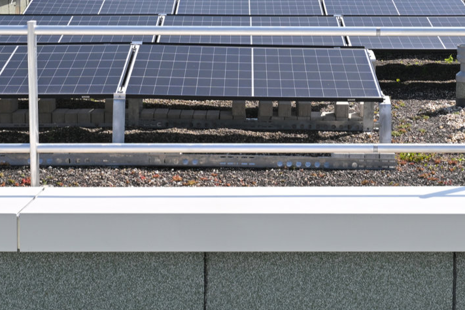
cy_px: -14
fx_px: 1181
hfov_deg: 22.2
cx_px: 300
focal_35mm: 91
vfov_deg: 14.7
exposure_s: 1/200
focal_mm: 32.5
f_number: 13
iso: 200
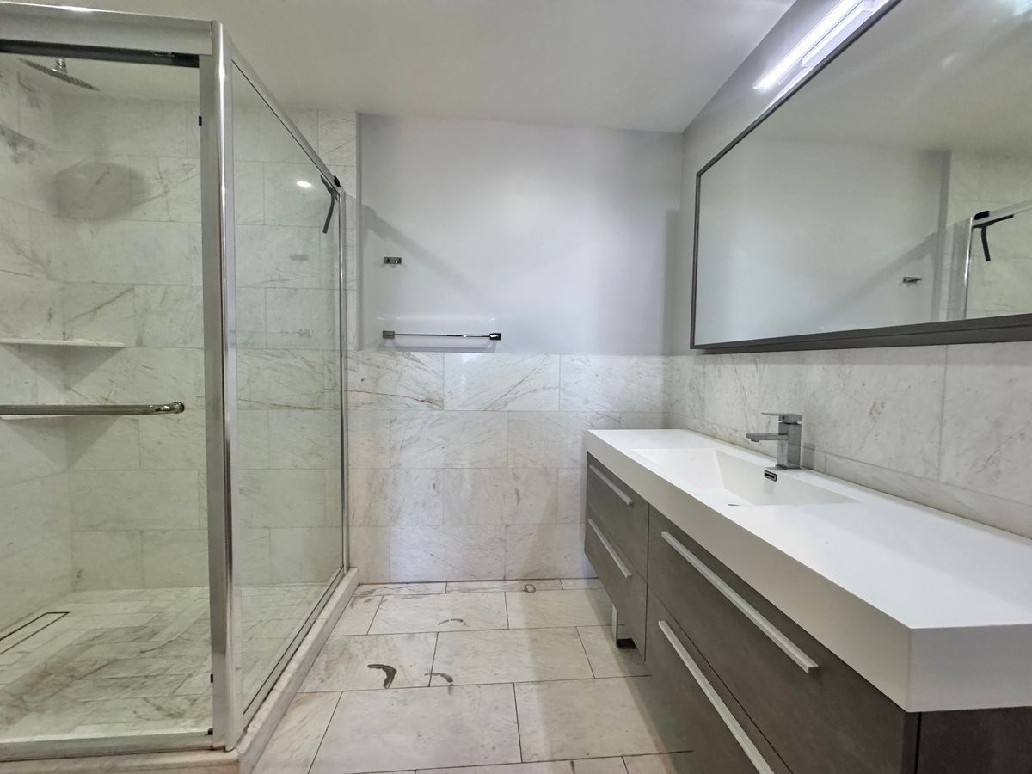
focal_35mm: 14
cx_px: 516
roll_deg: -0.8
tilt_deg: -5.3
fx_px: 417
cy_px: 387
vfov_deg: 85.7
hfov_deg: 102.1
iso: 320
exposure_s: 1/120
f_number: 2.2
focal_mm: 2.22
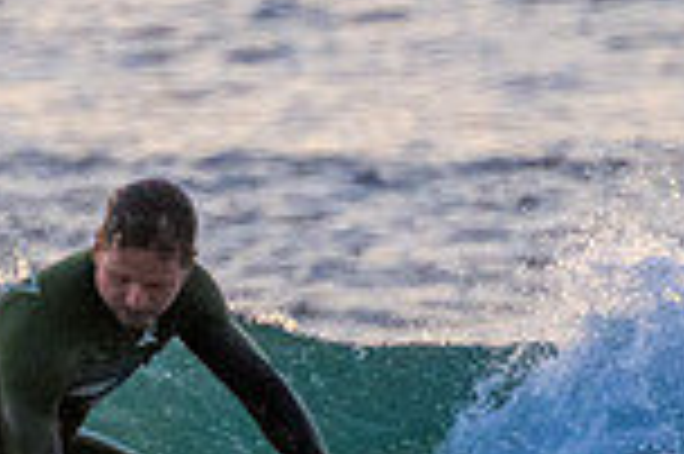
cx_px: -54
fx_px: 58058
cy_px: 537
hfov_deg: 0.7
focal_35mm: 3059
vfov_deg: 0.4
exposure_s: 1/1250
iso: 4500
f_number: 11
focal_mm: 800
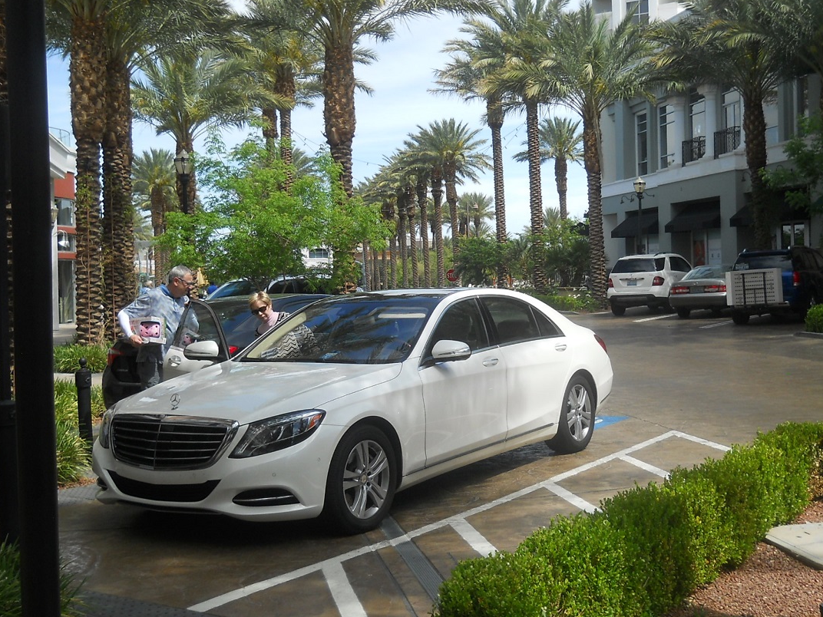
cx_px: 468
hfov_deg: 40.3
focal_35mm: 47
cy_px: 345
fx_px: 1117
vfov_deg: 30.9
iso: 80
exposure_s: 1/250
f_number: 5.5
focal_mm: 6.72
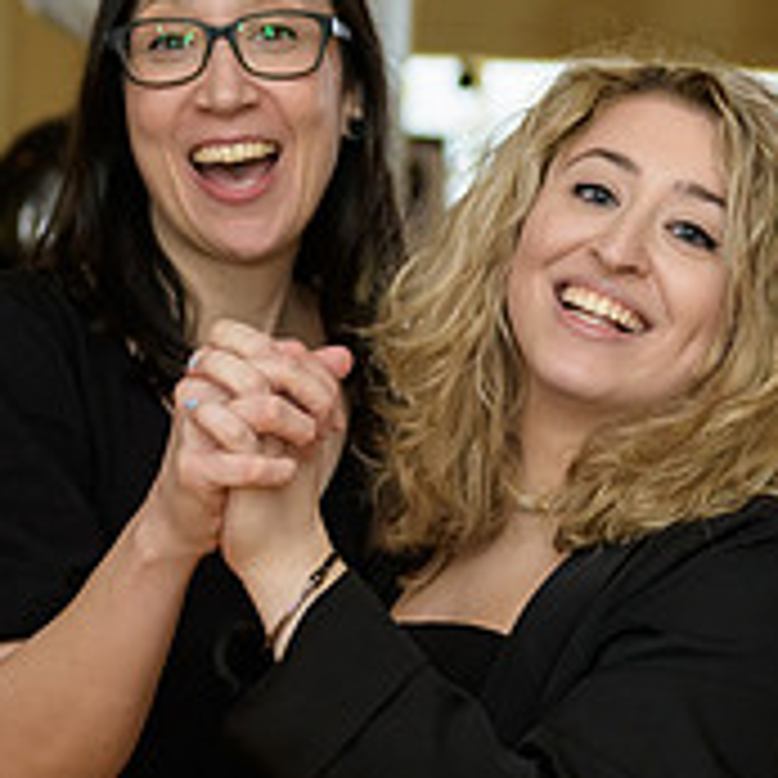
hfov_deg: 13.6
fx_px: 3255
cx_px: 567
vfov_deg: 13.6
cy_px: 349
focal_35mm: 128
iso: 1000
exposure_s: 1/125
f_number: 2.8
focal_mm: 45
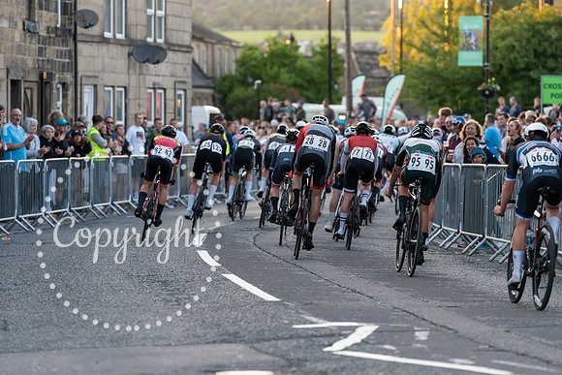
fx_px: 2701
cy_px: 188
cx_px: 281
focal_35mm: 173
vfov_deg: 7.9
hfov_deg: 11.9
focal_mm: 173
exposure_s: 1/800
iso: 1000
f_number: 3.5
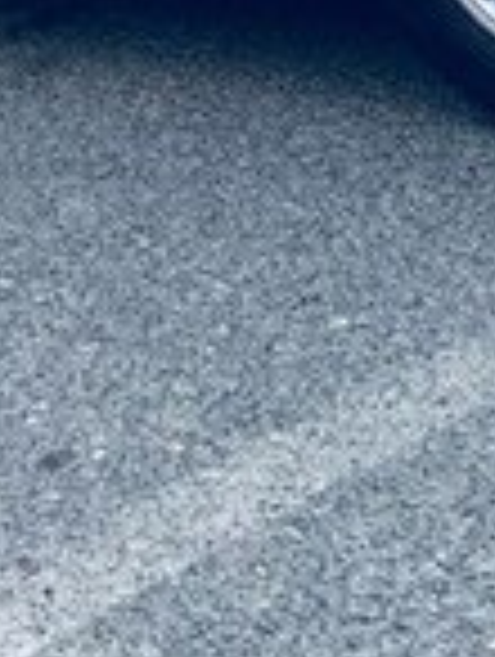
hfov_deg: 11.2
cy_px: -295
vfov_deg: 14.2
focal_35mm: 131
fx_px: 2490
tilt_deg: -10.6
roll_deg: +5.2
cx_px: 9
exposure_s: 1/223
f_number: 2.2
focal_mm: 4.15
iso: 25
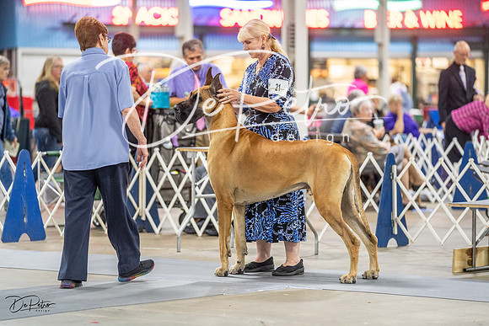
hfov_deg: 13.2
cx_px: 244
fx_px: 2119
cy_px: 163
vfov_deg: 8.8
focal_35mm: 156
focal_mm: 156
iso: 2500
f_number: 2.8
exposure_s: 1/160
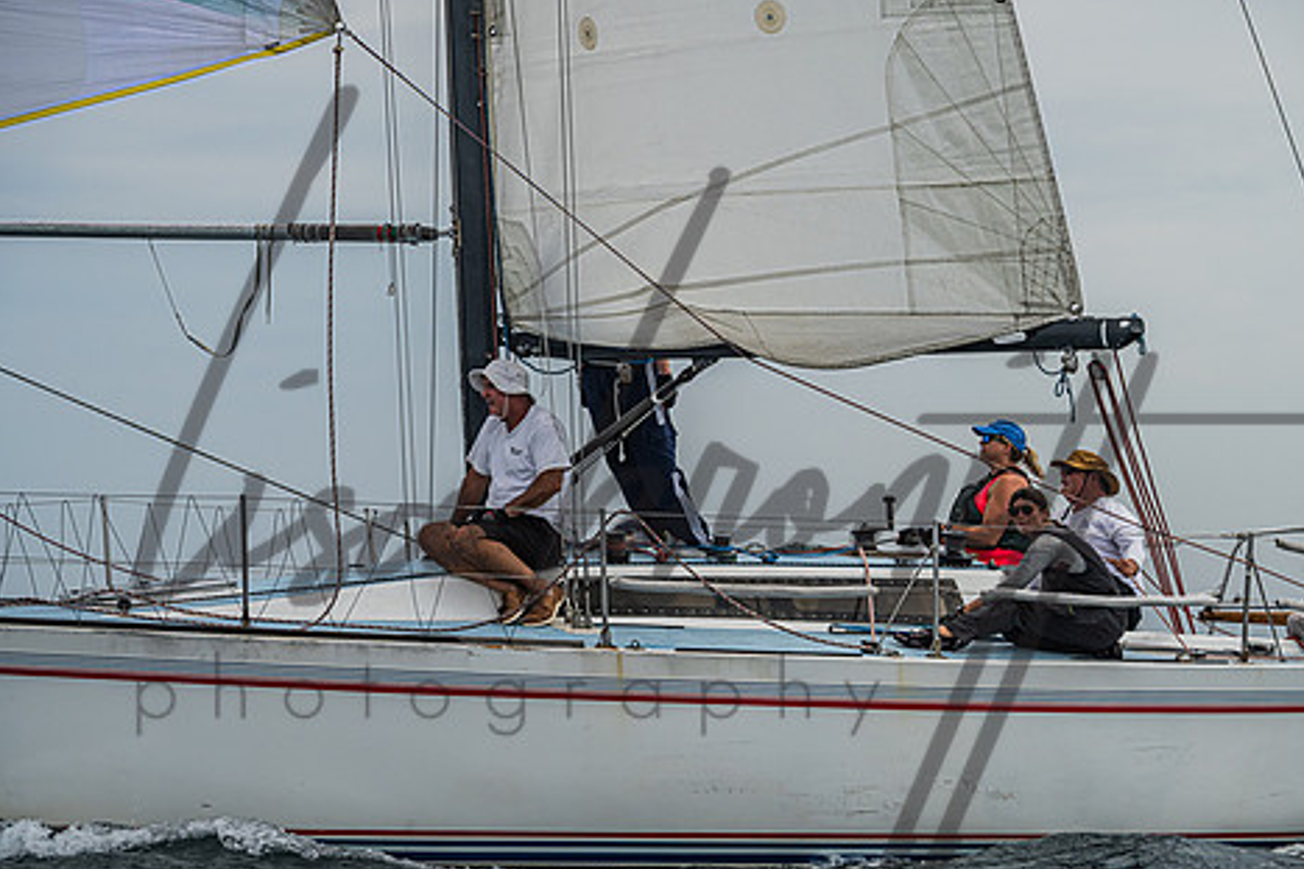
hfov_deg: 9.8
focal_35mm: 211
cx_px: 757
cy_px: 485
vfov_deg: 6.5
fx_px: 7640
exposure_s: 1/2500
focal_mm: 165
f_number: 8
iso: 400
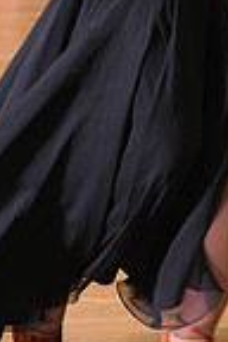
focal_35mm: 306
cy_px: -173
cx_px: 205
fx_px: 2907
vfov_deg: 6.6
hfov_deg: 4.5
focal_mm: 76
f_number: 5
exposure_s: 1/200
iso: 3200
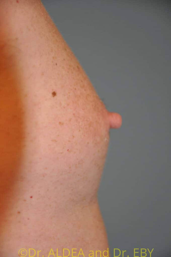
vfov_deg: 13.1
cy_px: 128
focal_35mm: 158
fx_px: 1125
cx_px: 86
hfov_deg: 8.7
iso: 800
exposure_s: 1/60
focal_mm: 105
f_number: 5.6
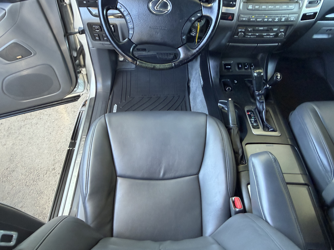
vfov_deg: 56.8
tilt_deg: -53.1
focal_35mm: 24
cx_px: 167
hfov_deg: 71.6
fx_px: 232
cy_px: 125
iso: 320
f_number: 2.2
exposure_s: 1/71
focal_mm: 2.22
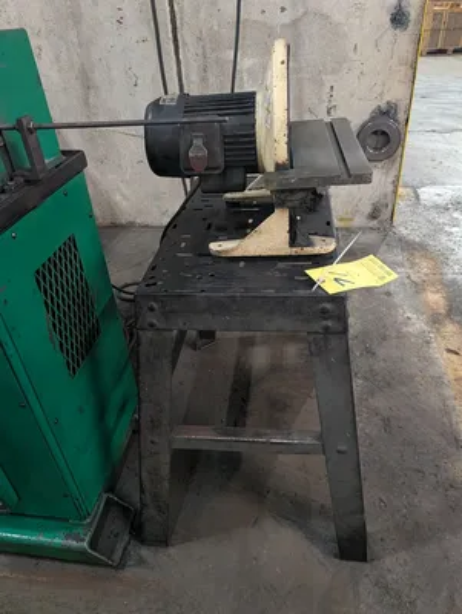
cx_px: 231
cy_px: 307
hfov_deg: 56.9
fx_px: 426
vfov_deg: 71.5
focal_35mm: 24
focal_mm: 6.9
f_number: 1.68
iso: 2309
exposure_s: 1/120
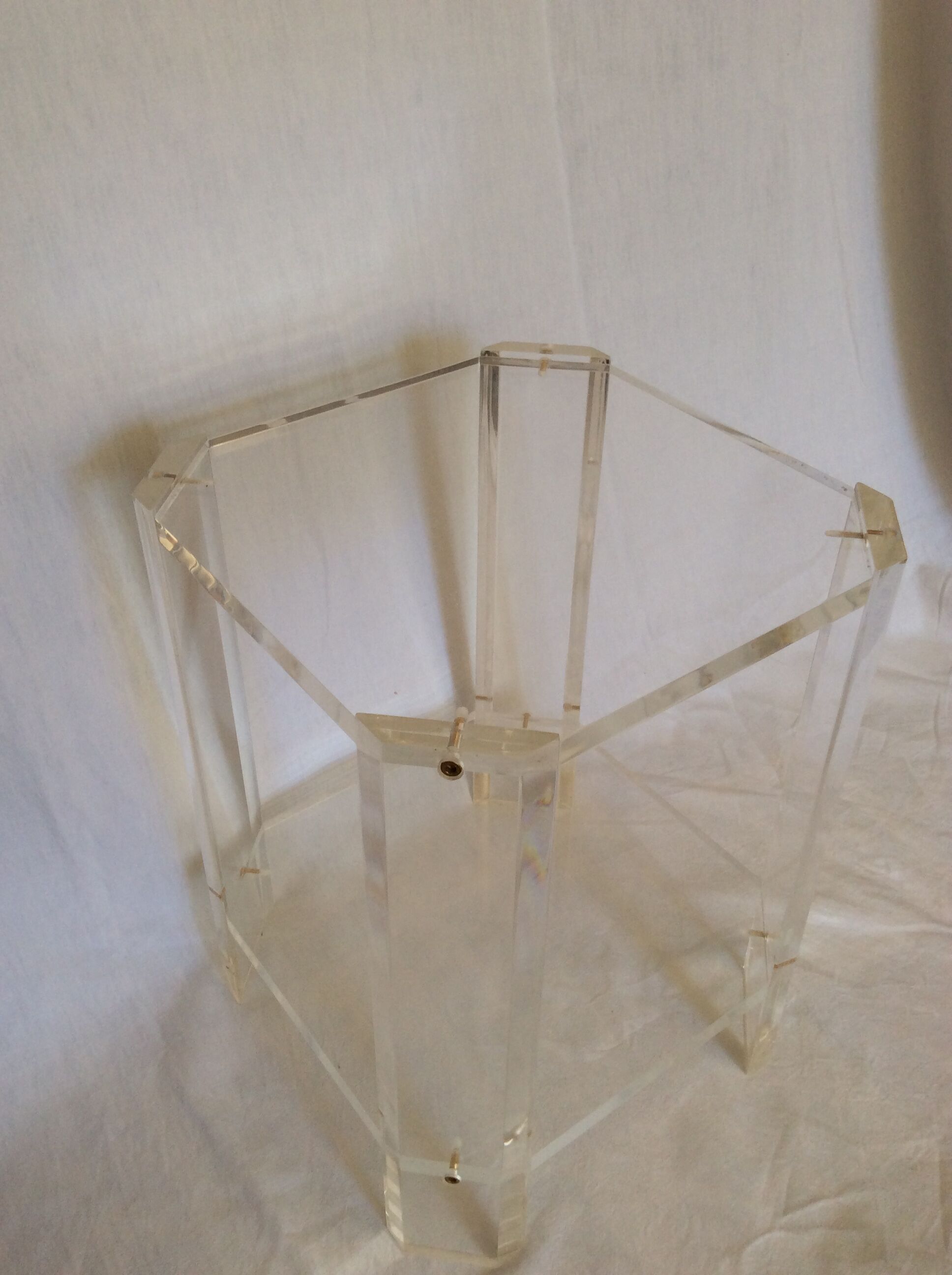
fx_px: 1177
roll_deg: +0.9
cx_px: 476
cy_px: 638
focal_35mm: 32
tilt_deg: -37.6
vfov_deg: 56.9
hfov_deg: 44.1
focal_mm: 3.3
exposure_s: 1/50
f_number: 2.4
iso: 32
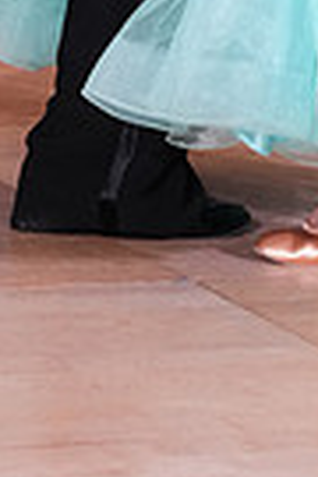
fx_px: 3882
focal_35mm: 293
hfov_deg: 4.7
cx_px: 249
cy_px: -509
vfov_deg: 6.8
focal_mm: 68
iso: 2000
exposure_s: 1/200
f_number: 5.6
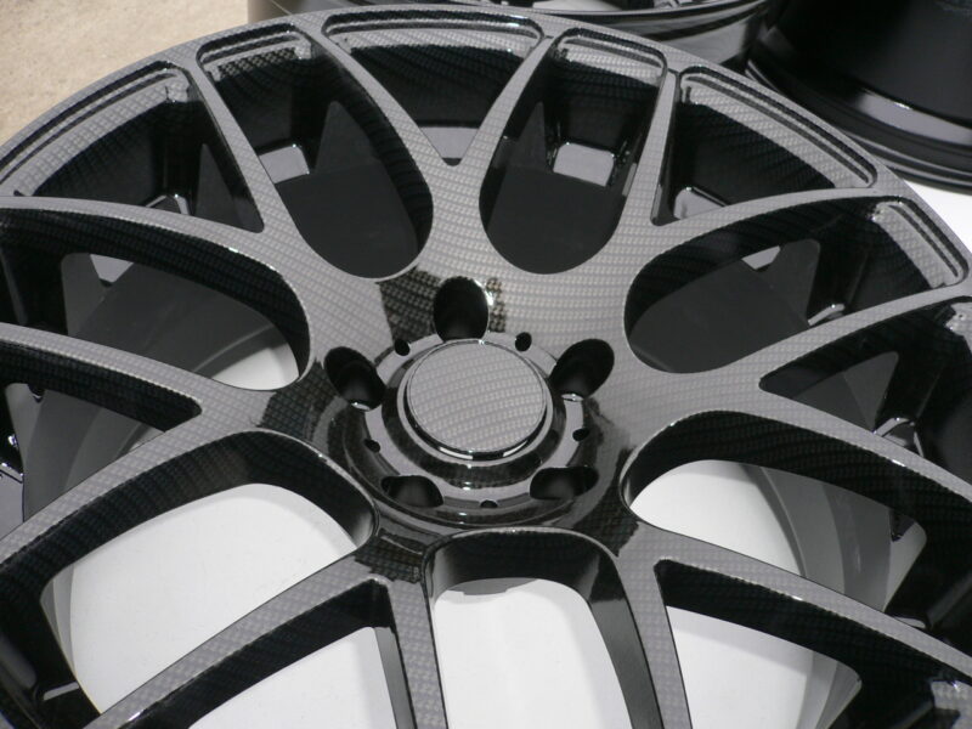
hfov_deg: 52.6
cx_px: 486
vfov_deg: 40.7
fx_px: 983
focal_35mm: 35
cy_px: 364
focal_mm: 5.8
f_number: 2.8
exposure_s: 1/60
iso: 80
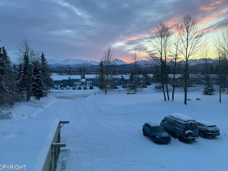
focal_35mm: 27
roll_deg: -0.2
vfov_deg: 51.3
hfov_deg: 65.2
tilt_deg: -2.8
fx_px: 178
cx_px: 105
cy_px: 80
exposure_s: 1/207
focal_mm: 6.76
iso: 64
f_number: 1.78
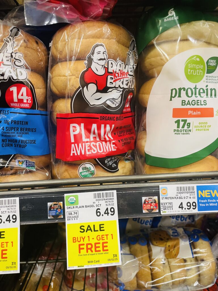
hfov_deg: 53.1
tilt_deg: -9.4
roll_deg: +3.4
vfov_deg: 67.3
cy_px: 146
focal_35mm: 26
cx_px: 109
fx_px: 218
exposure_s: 1/42
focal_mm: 4.2
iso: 160
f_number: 1.6
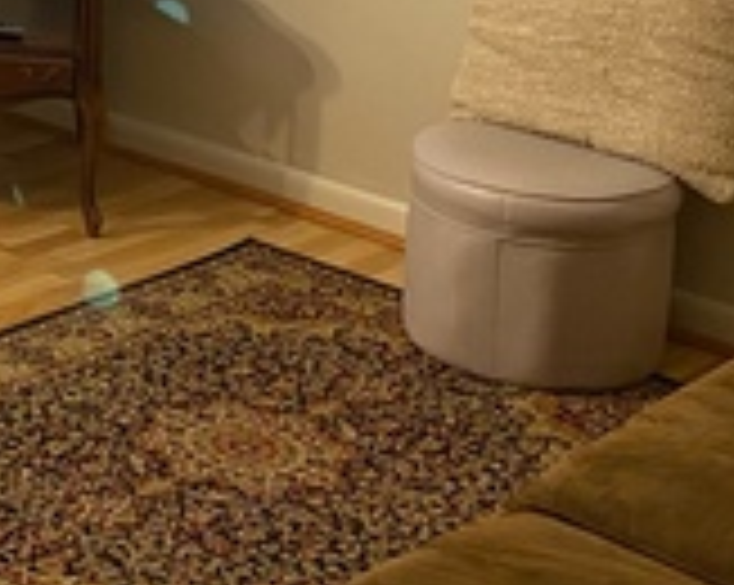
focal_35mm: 104
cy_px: -198
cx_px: -390
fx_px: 2257
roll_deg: -1.1
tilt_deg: -9.3
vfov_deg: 14.1
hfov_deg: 16.7
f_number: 1.8
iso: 125
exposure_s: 1/60
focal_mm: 4.25
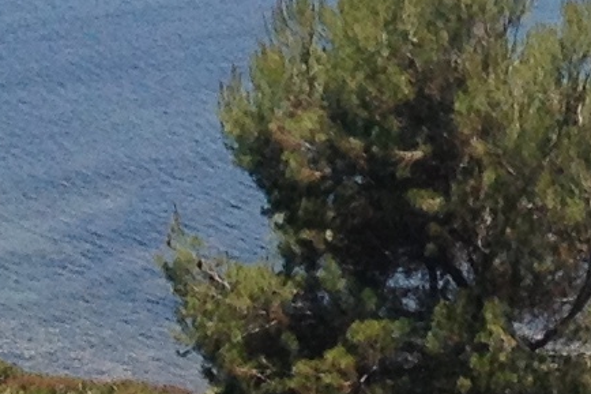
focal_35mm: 274
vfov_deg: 4.8
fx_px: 4496
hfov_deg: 7.4
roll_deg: +0.5
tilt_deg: -3.2
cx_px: 955
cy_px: -731
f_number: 2.4
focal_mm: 4.28
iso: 50
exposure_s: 1/1972
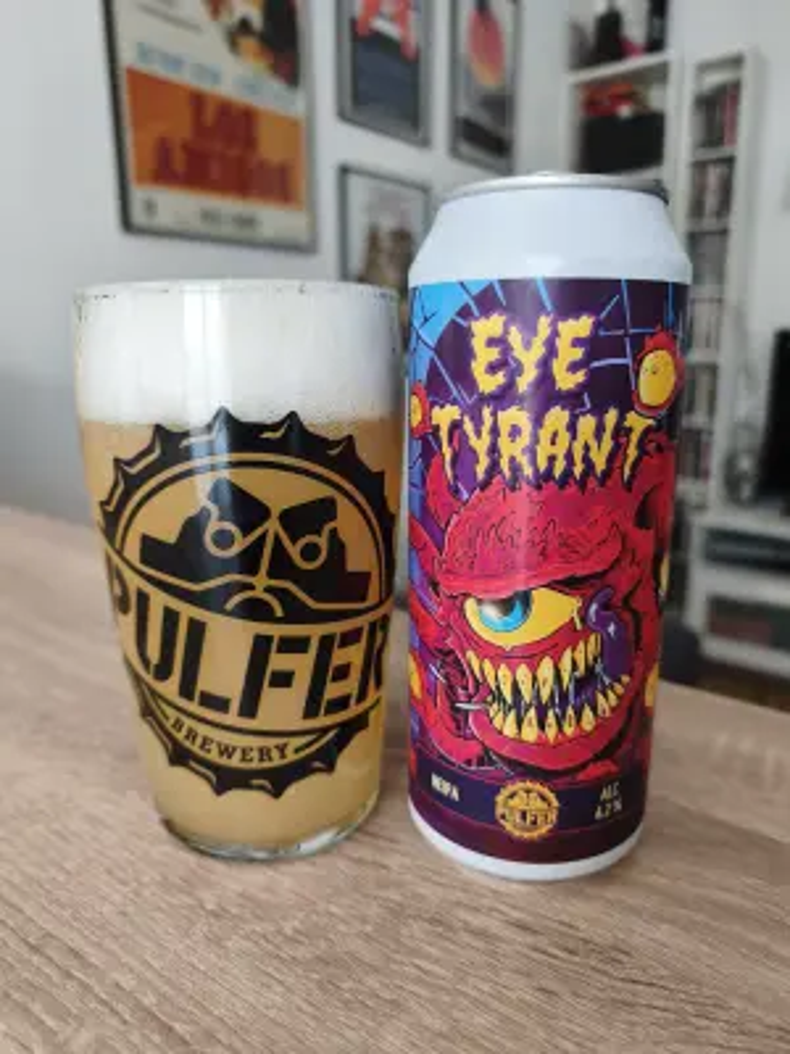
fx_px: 700
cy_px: 527
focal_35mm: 23
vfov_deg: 73.9
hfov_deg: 58.9
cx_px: 395
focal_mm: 6.06
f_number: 1.7
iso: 250
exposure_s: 1/50
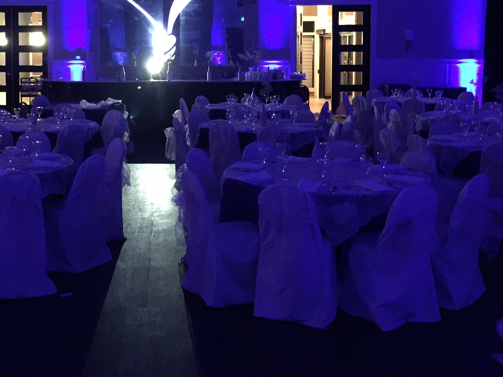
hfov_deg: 40.7
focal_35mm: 46
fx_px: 668
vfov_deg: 30.9
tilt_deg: -3.2
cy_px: 86
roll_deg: -0.3
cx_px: 164
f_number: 2.2
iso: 200
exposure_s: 1/4
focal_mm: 4.15
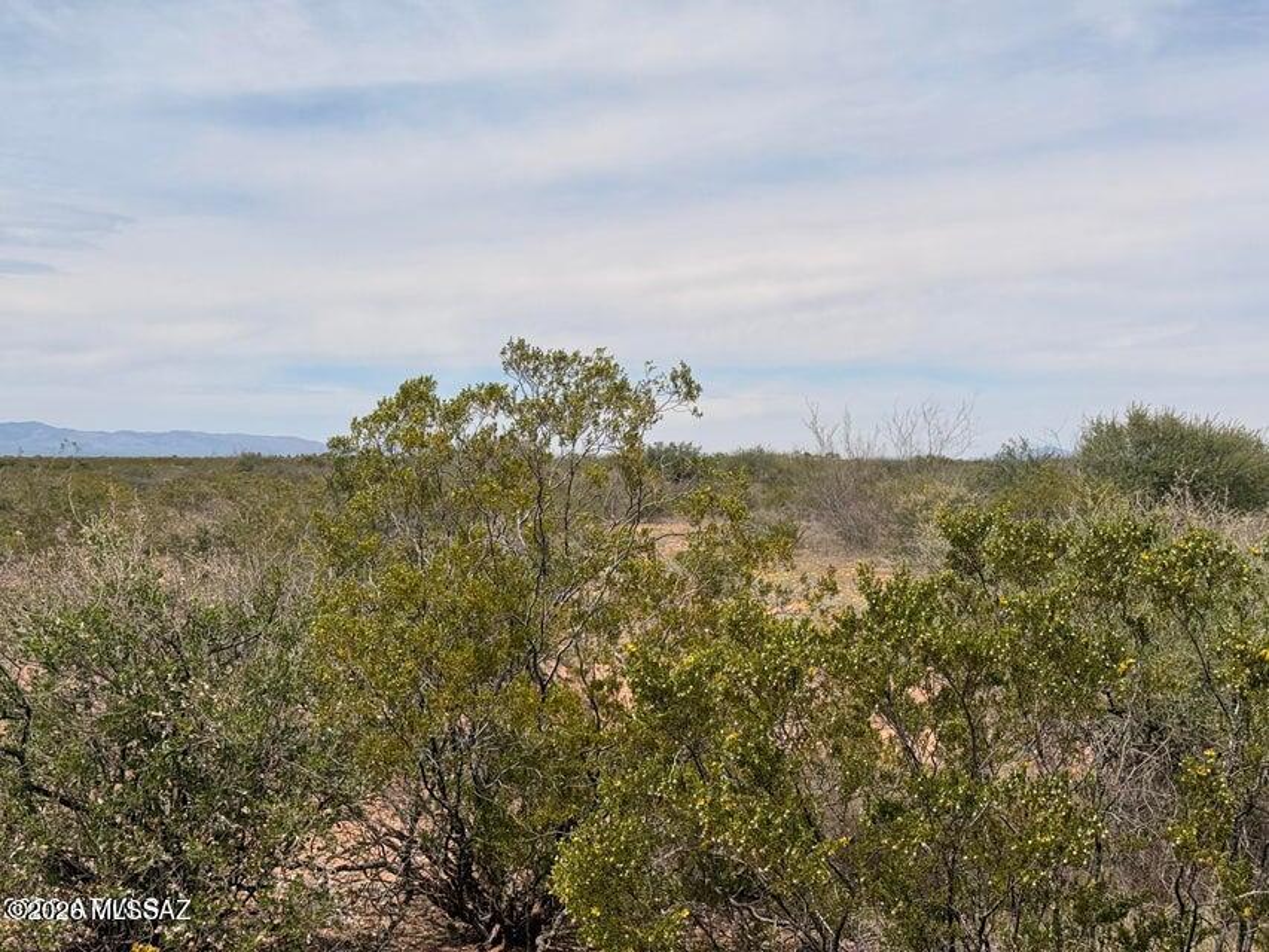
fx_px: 1760
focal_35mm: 48
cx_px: 634
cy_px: 476
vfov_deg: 30.3
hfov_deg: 39.7
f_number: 1.78
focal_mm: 6.76
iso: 64
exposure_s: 1/9901
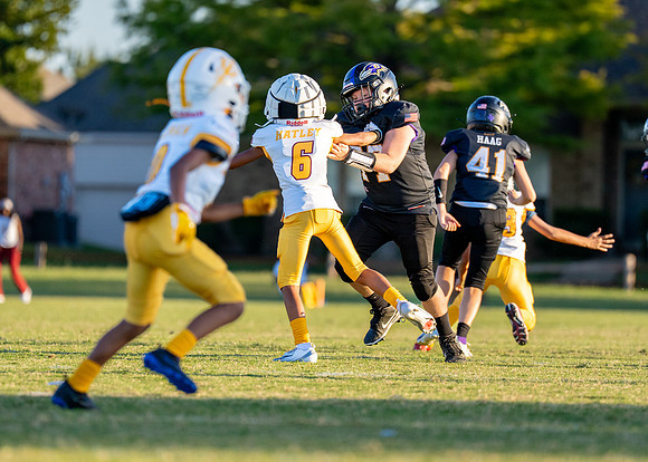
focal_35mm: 372
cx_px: 346
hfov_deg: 5.4
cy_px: 233
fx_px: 6849
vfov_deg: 3.9
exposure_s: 1/2000
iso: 250
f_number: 2.8
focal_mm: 200
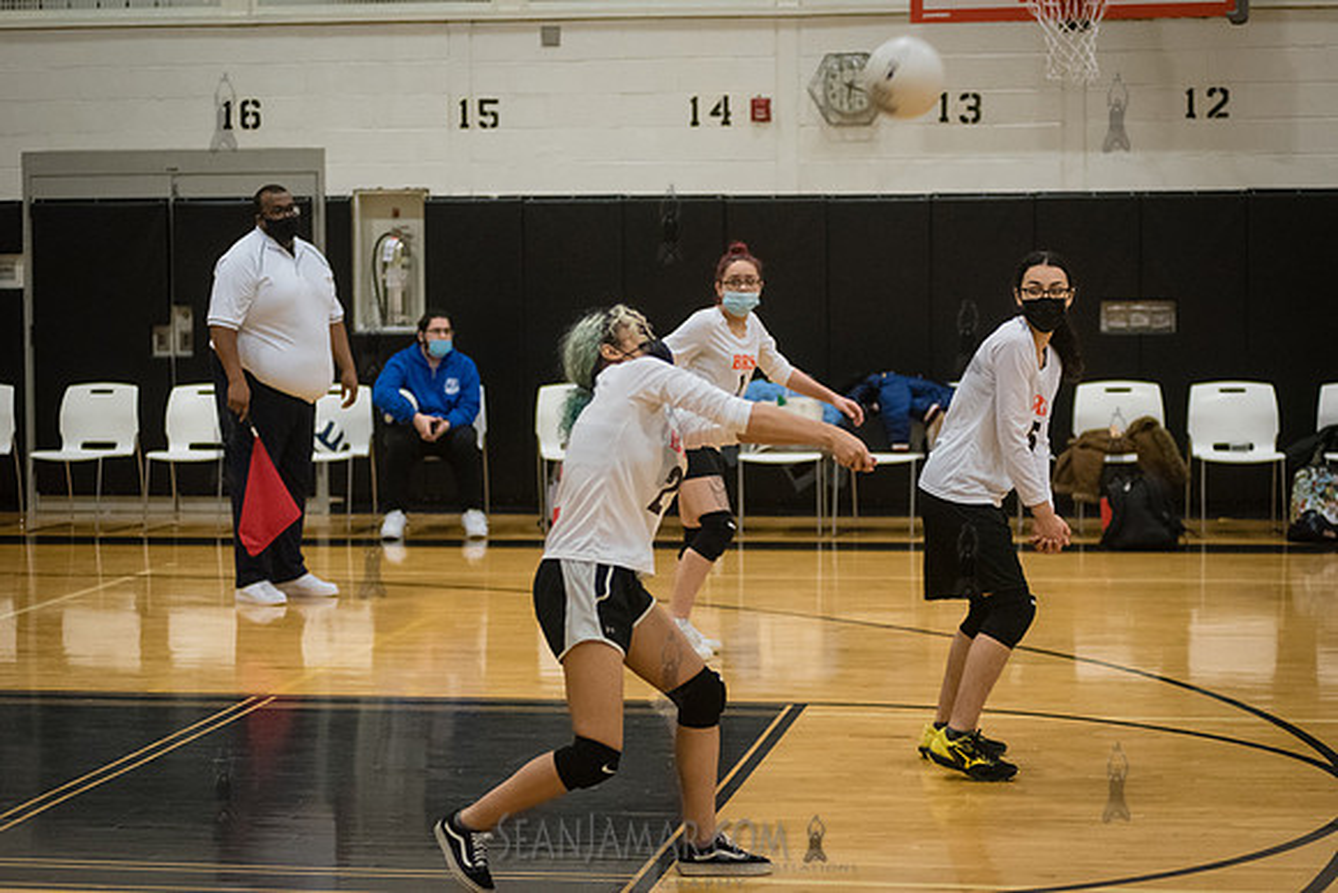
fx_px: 3202
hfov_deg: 23.6
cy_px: 446
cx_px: 669
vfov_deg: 15.9
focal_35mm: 86
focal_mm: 80
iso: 5000
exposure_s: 1/400
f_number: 3.2
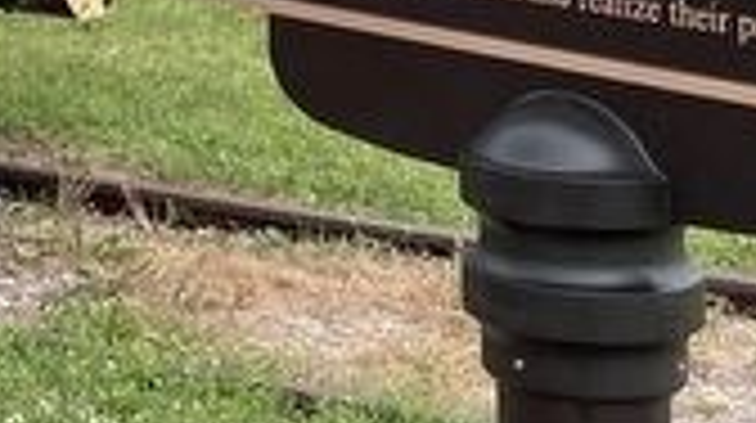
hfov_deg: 15.3
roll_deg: +0.6
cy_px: -486
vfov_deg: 8.4
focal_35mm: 135
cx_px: -194
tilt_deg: +2.1
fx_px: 2703
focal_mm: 4.2
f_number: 1.6
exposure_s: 1/3610
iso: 32
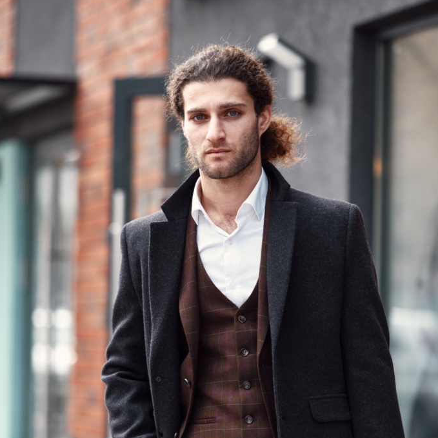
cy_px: 323
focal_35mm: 173
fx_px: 2477
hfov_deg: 10.1
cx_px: 218
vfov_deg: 10.1
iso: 200
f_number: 2
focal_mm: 90
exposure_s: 1/400
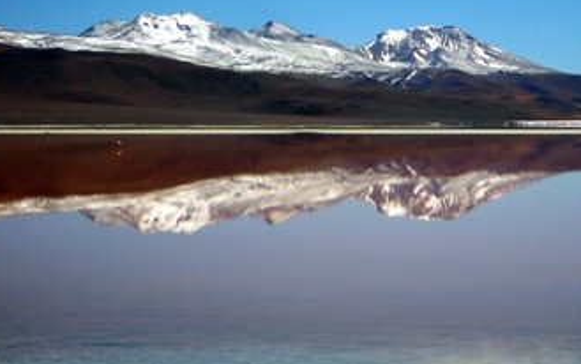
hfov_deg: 15.0
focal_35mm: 139
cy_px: 133
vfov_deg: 9.4
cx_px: 304
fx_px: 2202
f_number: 4.7
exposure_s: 1/696
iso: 50
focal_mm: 14.1
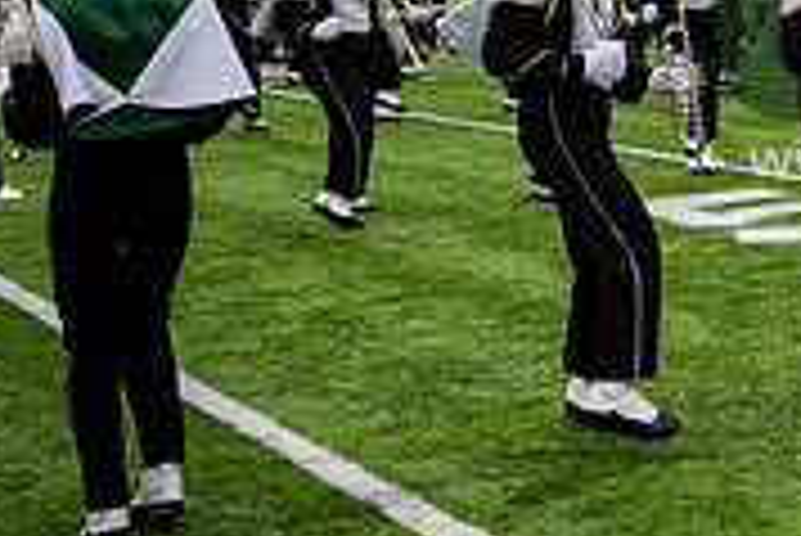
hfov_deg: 22.9
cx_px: 1058
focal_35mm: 78
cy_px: 2
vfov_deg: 17.1
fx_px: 1737
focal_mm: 24
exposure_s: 1/500
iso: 100
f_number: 2.8
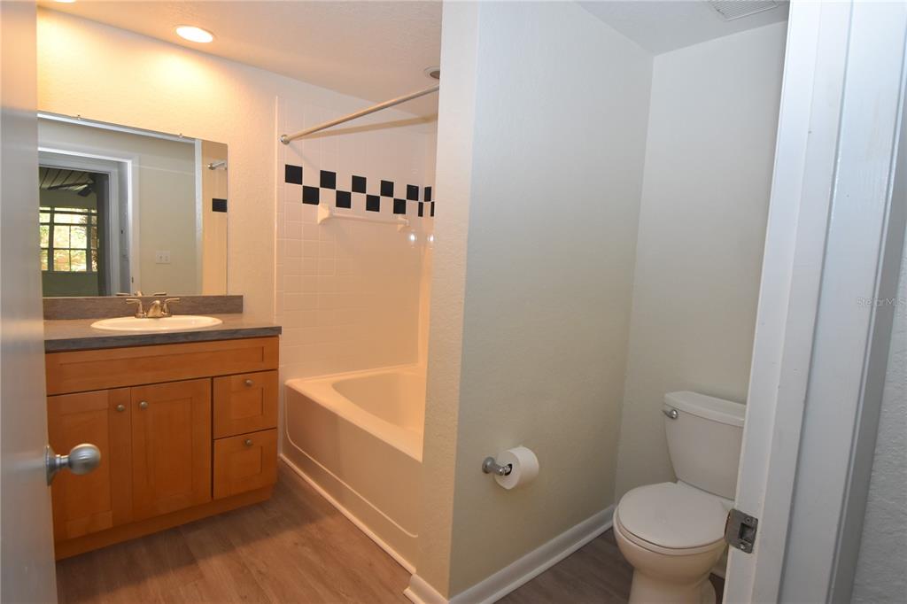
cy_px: 302
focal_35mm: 20
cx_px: 454
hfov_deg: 85.4
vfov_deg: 63.2
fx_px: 491
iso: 800
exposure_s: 1/100
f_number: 5
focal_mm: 13
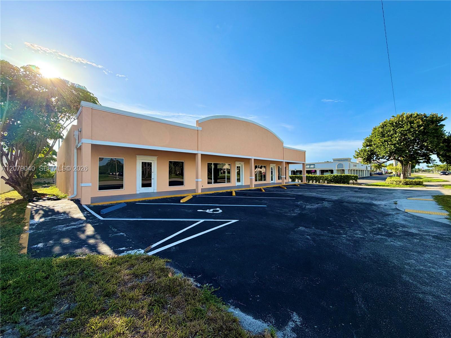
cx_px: 226
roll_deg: +0.8
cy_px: 169
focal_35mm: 14
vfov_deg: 85.7
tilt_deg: +1.1
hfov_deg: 102.1
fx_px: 182
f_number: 2.2
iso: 25
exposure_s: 1/770
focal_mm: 2.22
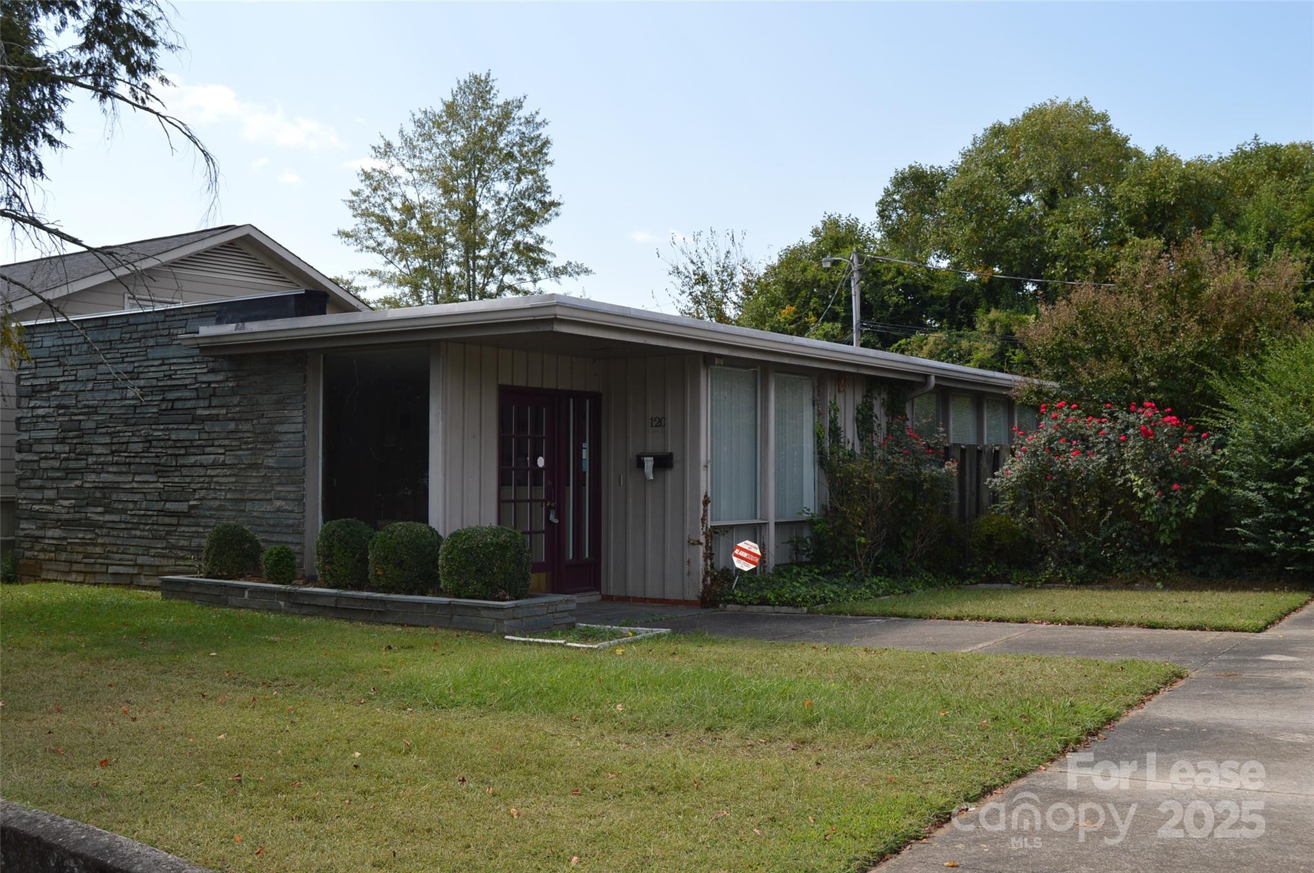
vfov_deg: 36.8
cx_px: 657
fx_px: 1313
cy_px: 436
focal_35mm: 36
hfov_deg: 53.2
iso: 100
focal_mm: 24
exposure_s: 1/200
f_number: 8
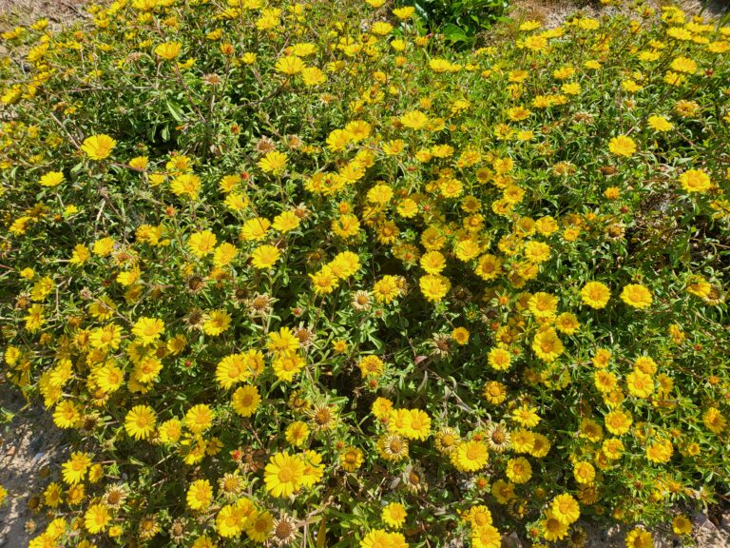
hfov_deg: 71.6
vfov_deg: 56.8
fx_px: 506
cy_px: 274
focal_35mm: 24
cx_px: 365
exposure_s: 1/1814
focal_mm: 5
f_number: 1.8
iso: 40
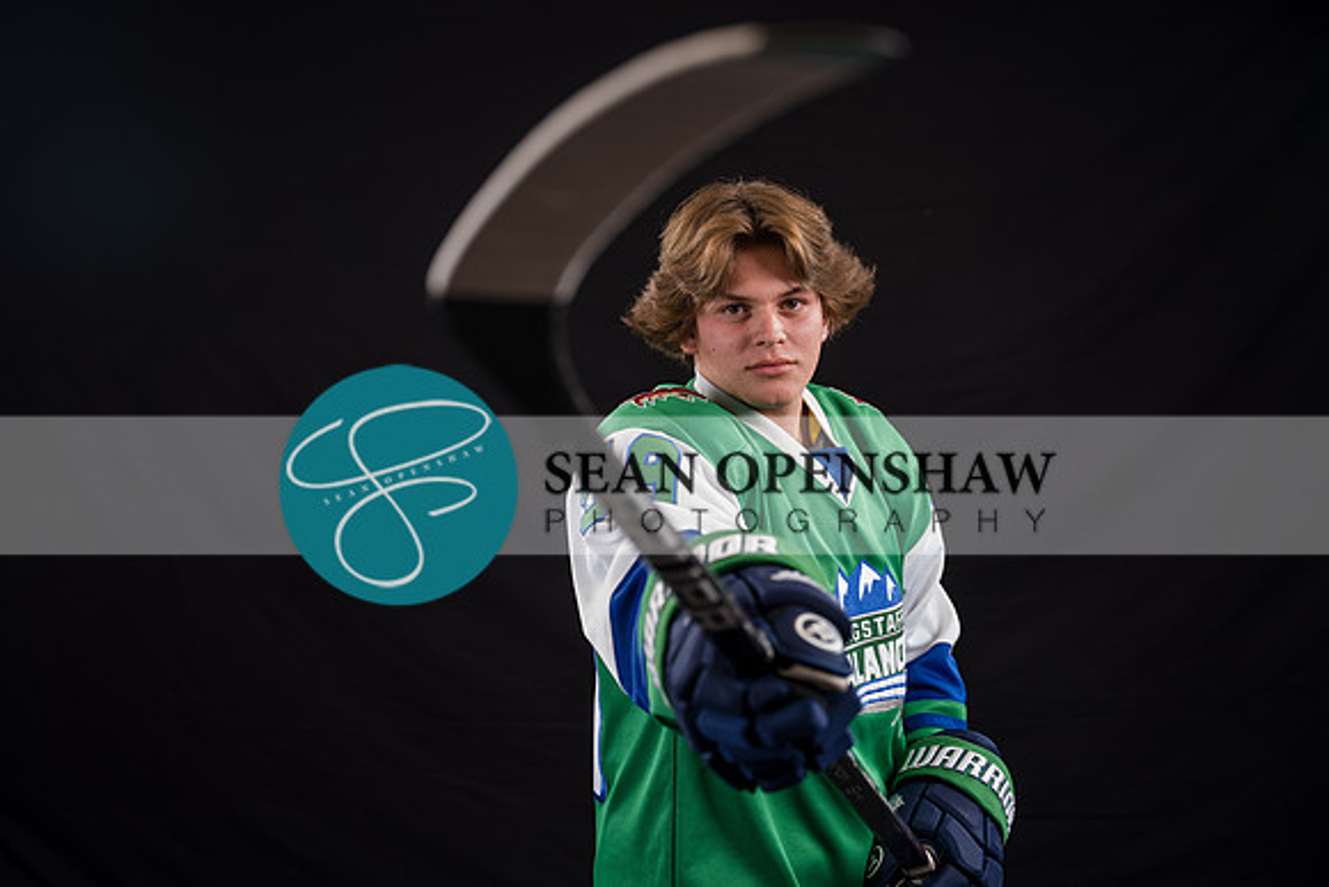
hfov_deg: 40.0
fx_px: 1828
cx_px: 664
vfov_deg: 27.3
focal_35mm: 50
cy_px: 444
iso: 80
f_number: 2.8
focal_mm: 49.5
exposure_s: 1/160
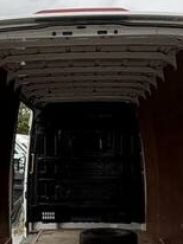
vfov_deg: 31.5
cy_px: 158
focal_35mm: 61
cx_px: 55
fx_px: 431
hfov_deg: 23.8
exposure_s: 1/445
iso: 40
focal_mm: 2.22
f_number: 2.2
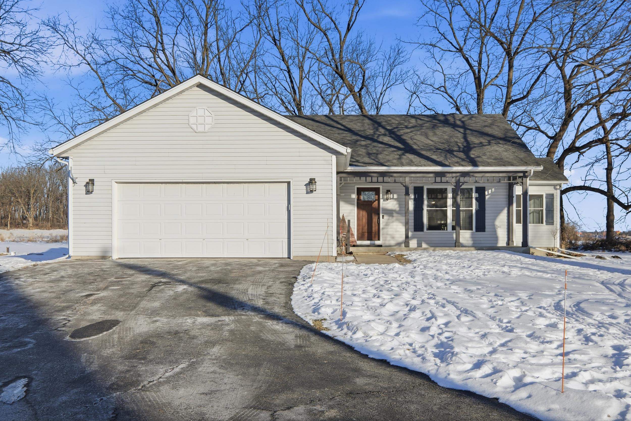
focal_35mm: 36
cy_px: 210
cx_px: 316
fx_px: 631
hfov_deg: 53.1
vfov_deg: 36.9
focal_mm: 24
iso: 160
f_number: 9
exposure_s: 1/1000
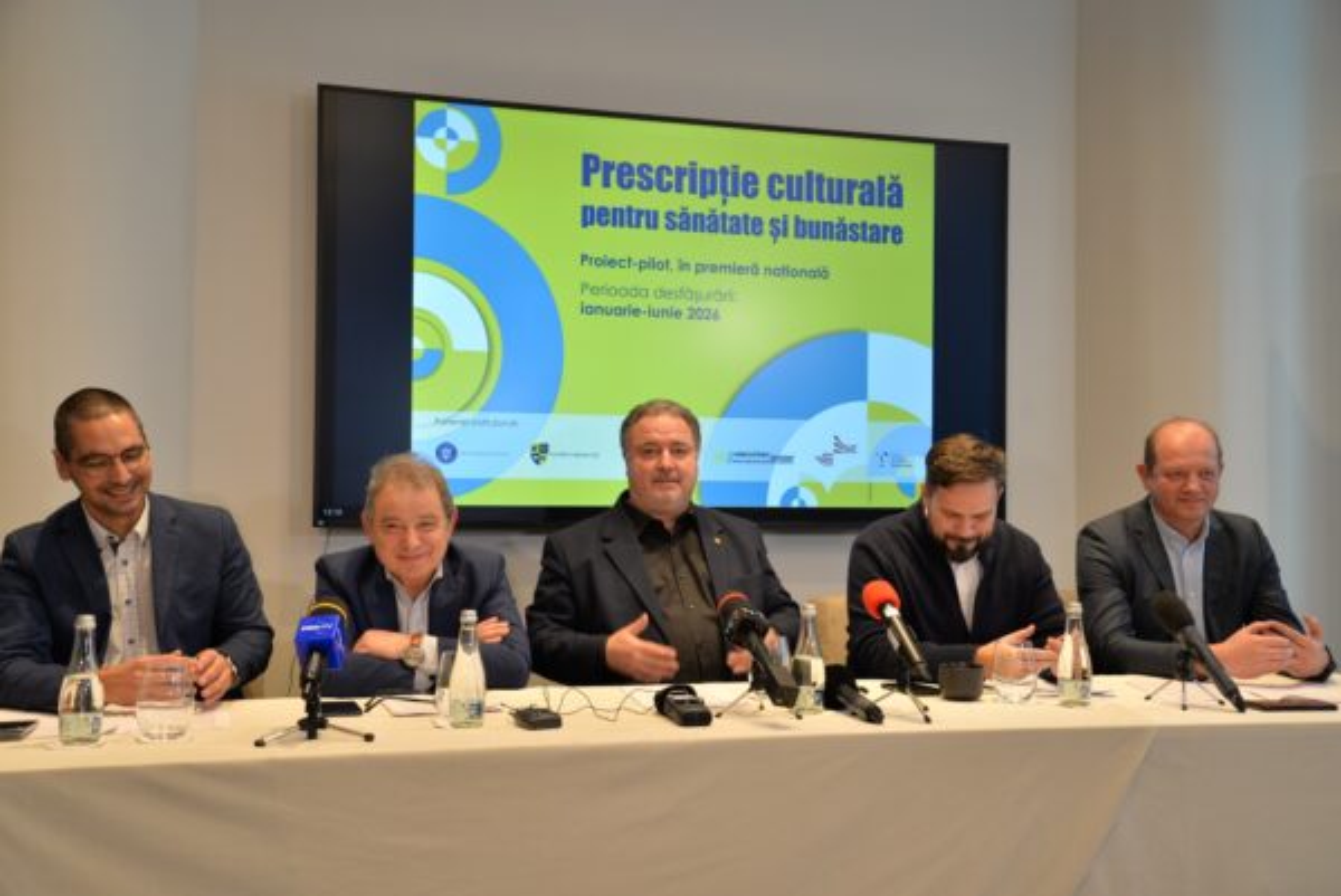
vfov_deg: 36.9
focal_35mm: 36
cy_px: 448
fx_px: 1342
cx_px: 670
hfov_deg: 53.1
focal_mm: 36
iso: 400
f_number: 4.5
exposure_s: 1/80
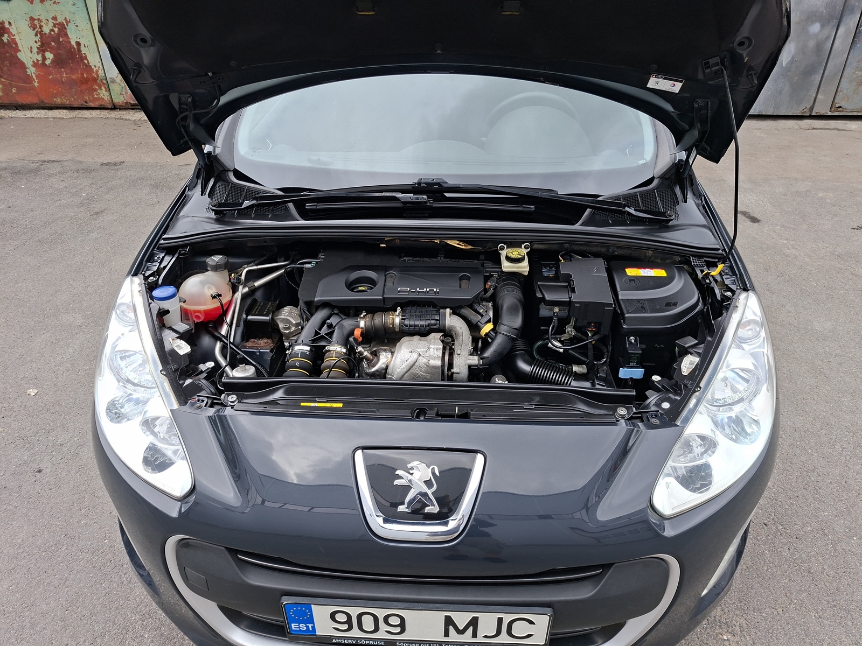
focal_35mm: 23
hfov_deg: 73.9
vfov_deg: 58.9
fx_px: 573
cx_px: 431
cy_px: 323
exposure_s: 1/532
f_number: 1.8
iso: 50
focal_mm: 5.54
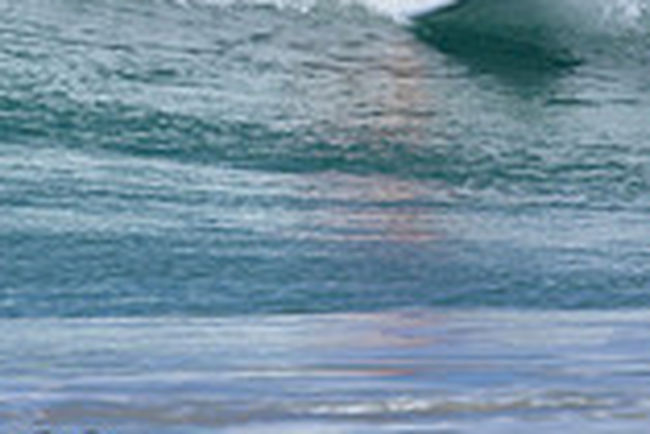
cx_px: -175
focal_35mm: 4052
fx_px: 73227
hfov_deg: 0.5
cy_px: -383
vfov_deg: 0.3
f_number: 6.3
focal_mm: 800
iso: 280
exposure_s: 1/2000
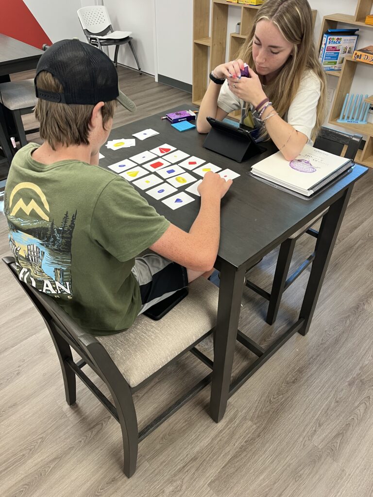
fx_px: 374
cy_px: 248
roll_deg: -0.5
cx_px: 186
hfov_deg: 53.1
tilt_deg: -39.6
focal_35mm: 26
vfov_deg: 67.3
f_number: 1.6
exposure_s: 1/60
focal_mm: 5.1
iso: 100
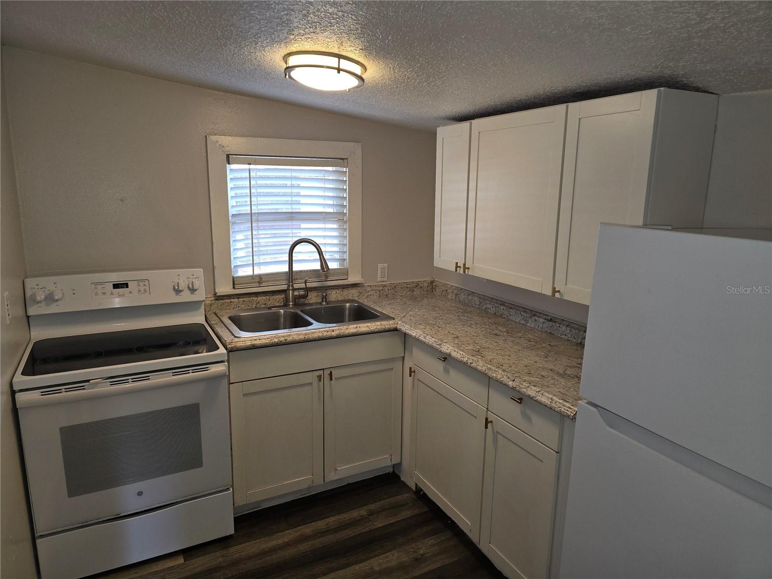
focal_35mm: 23
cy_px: 290
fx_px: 513
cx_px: 386
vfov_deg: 58.9
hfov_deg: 73.9
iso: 100
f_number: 1.7
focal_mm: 6.3
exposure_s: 1/60
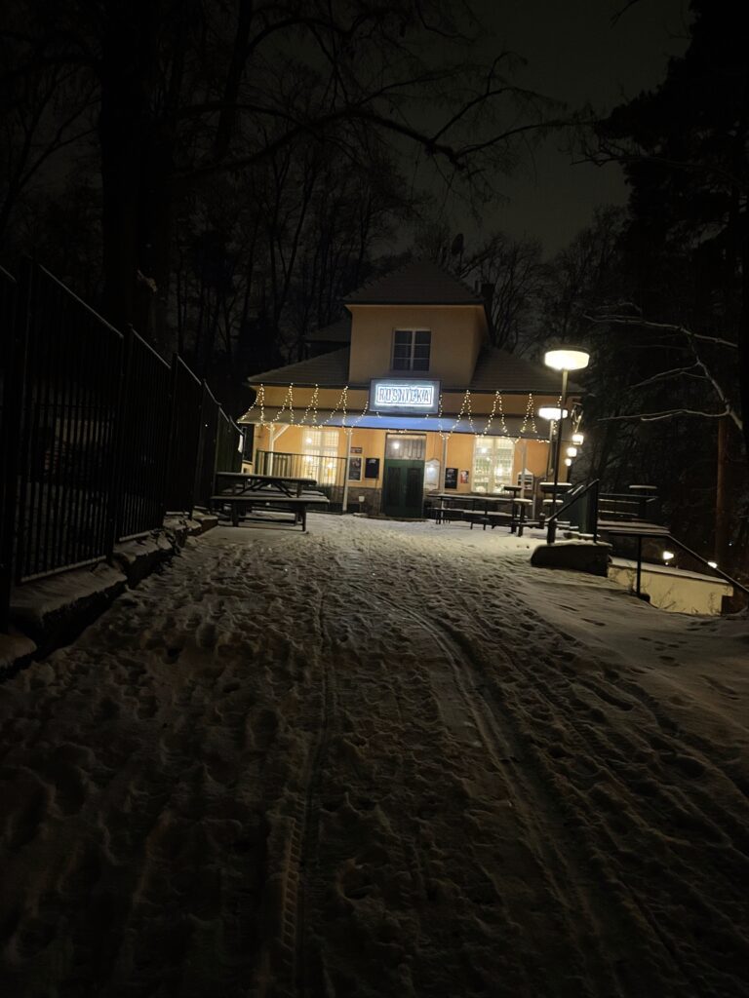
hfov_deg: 53.1
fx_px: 750
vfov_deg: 67.3
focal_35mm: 26
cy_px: 499
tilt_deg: +1.6
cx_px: 374
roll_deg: -4.2
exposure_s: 1/25
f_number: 1.6
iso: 640
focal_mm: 4.2
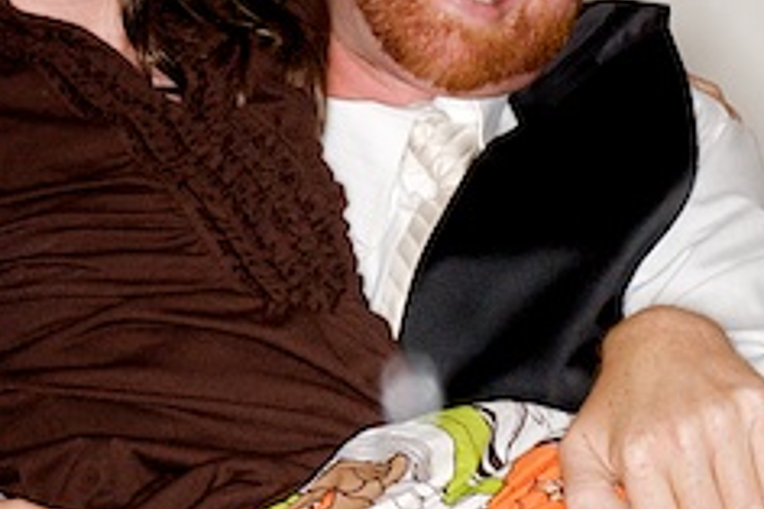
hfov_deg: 8.9
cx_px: 949
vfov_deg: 6.0
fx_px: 4856
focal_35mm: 229
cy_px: 259
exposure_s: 1/250
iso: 200
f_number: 16
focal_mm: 40
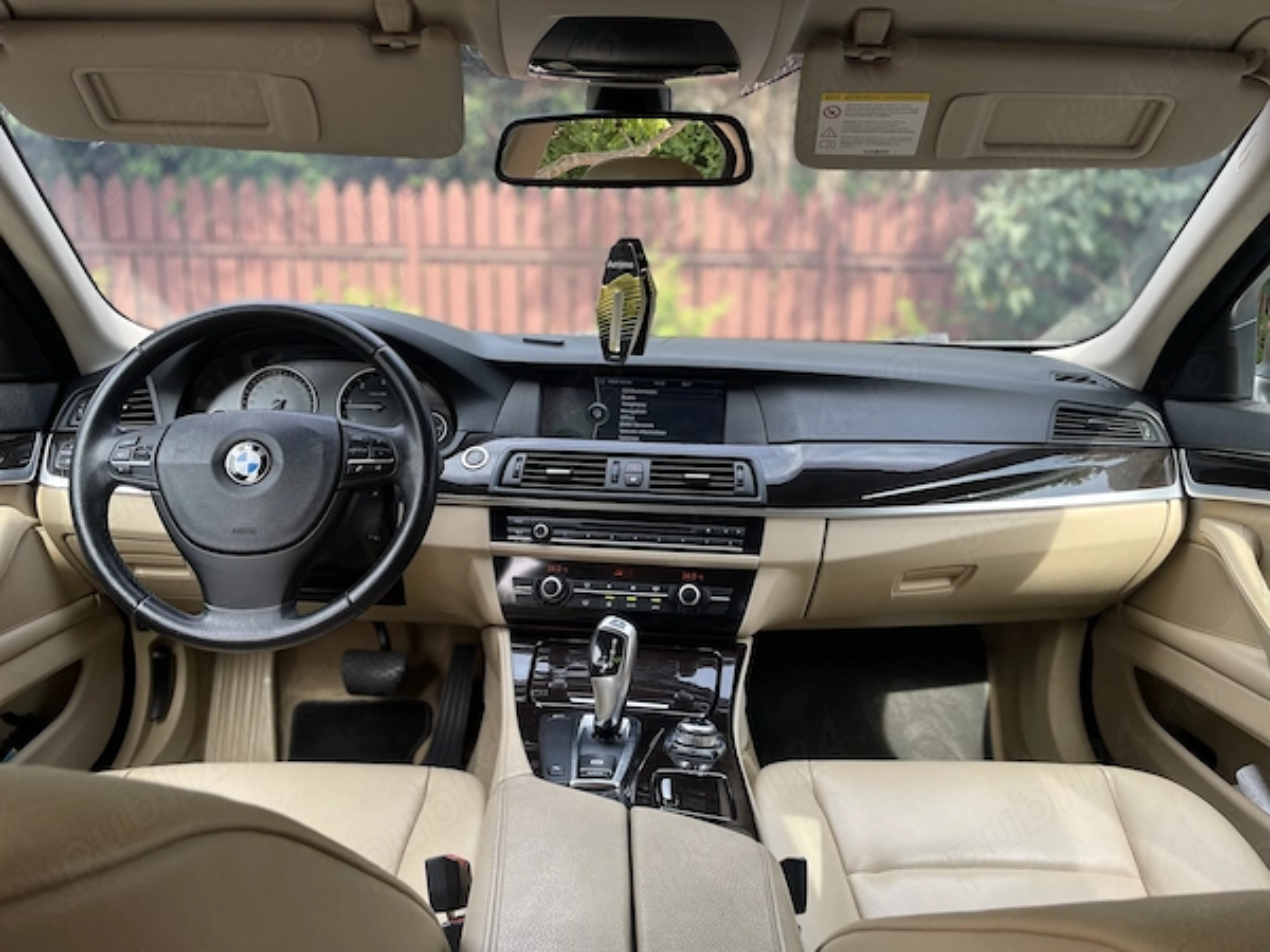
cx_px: 635
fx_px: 954
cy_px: 476
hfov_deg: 67.3
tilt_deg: -11.4
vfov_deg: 53.1
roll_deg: -1.6
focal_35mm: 26
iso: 40
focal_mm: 4.2
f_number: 1.6
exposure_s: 1/170
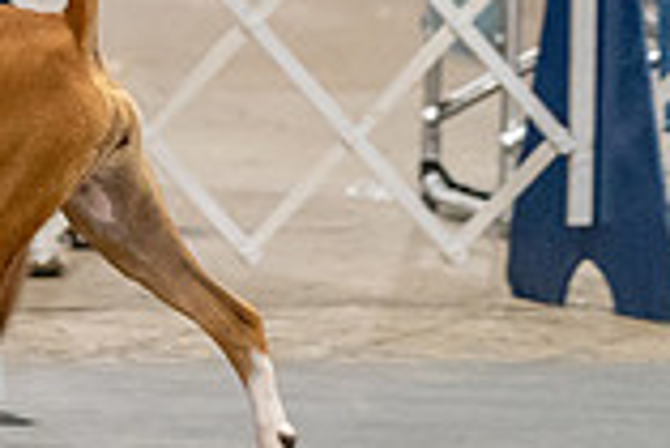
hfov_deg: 3.1
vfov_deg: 2.1
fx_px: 12332
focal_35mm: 662
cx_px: -265
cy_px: -151
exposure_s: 1/250
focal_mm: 179
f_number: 3.5
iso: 6400
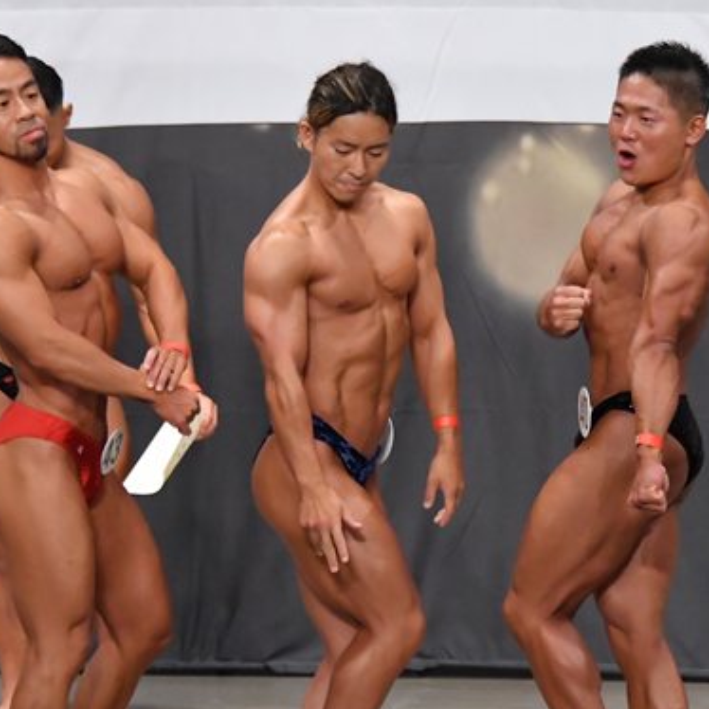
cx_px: 403
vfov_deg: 4.9
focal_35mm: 356
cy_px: 455
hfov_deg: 4.9
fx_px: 8249
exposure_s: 1/400
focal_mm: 135
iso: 6400
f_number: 5.6
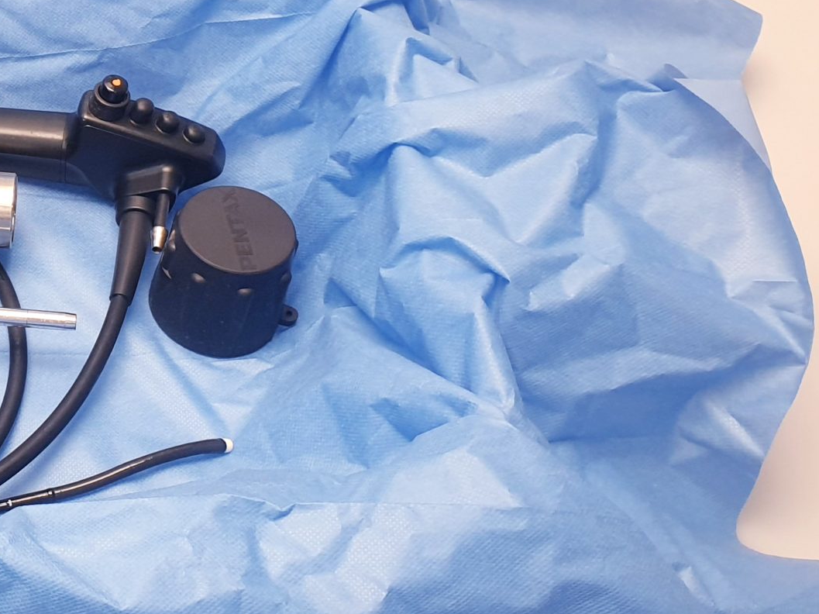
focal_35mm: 63
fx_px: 1490
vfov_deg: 23.2
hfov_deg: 27.7
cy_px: 196
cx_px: -109
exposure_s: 1/50
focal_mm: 4.3
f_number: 2.4
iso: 100
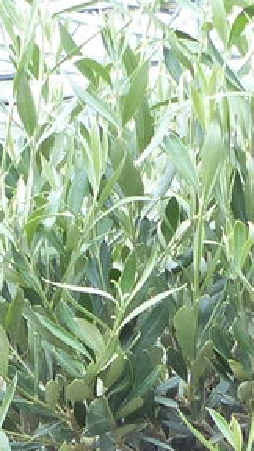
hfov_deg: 4.3
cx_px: 53
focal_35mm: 284
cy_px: 523
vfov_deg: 7.5
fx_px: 3400
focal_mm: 8.4
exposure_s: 1/125
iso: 160
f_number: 2.8
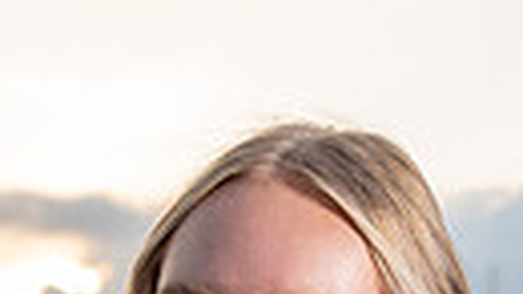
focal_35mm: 127
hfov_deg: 16.8
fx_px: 1760
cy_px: 834
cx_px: 105
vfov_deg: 8.3
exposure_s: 1/250
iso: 400
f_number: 4
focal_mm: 35
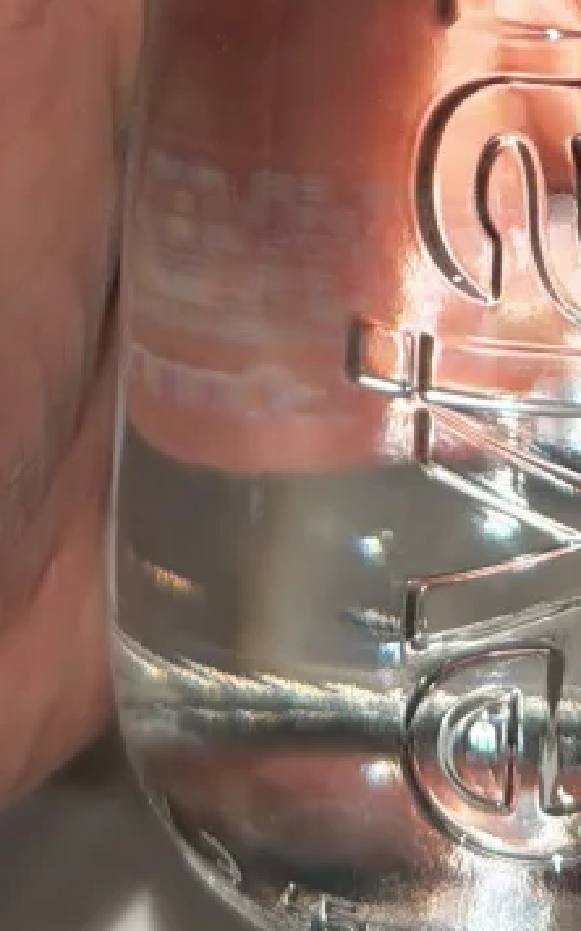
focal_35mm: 103
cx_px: 393
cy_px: -481
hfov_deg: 12.7
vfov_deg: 18.0
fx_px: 2614
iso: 64
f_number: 1.78
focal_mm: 6.76
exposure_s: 1/121
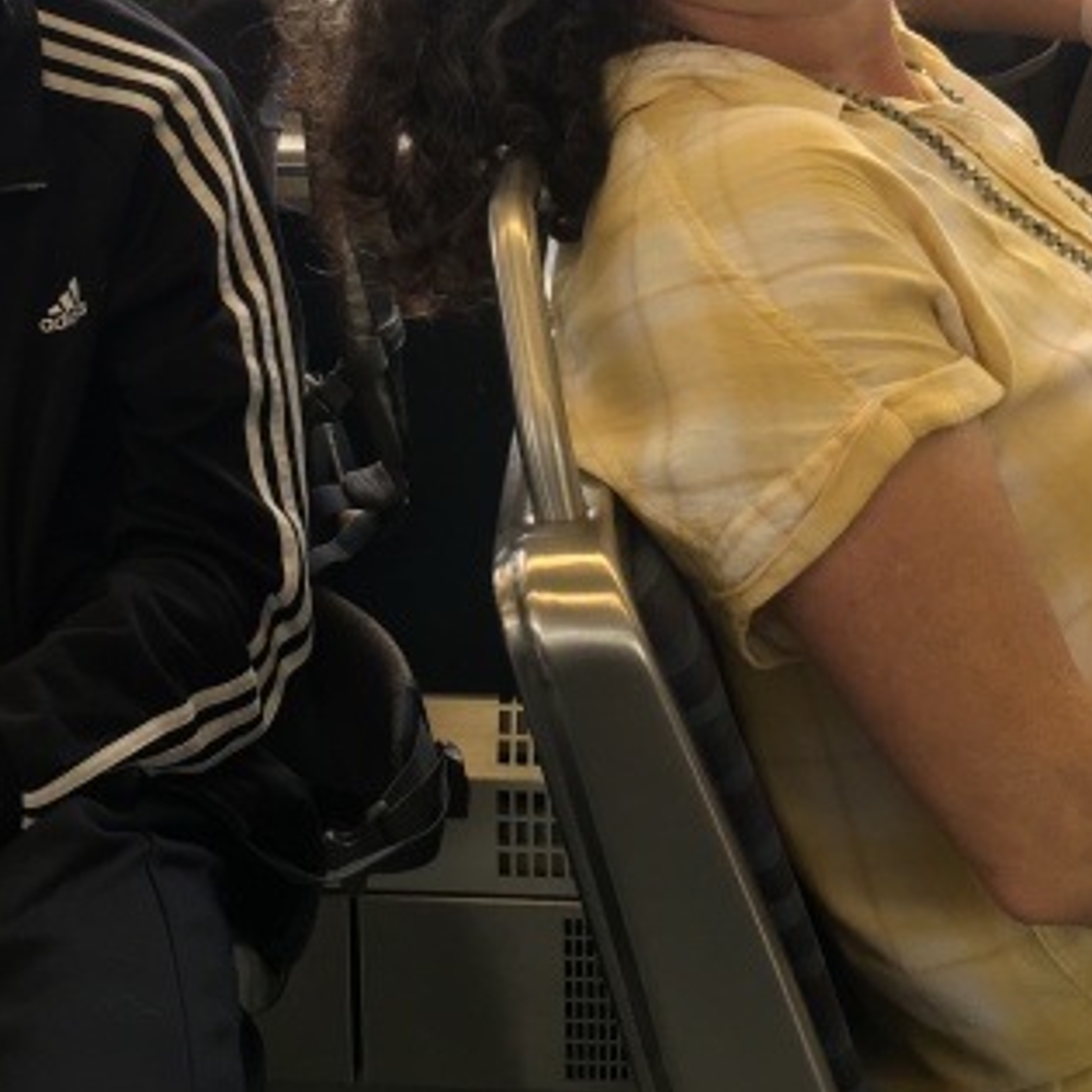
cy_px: 153
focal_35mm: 65
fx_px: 2320
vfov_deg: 25.8
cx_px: 357
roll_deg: +0.8
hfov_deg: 26.3
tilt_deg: -9.0
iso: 40
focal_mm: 4.15
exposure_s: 1/120
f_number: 2.2
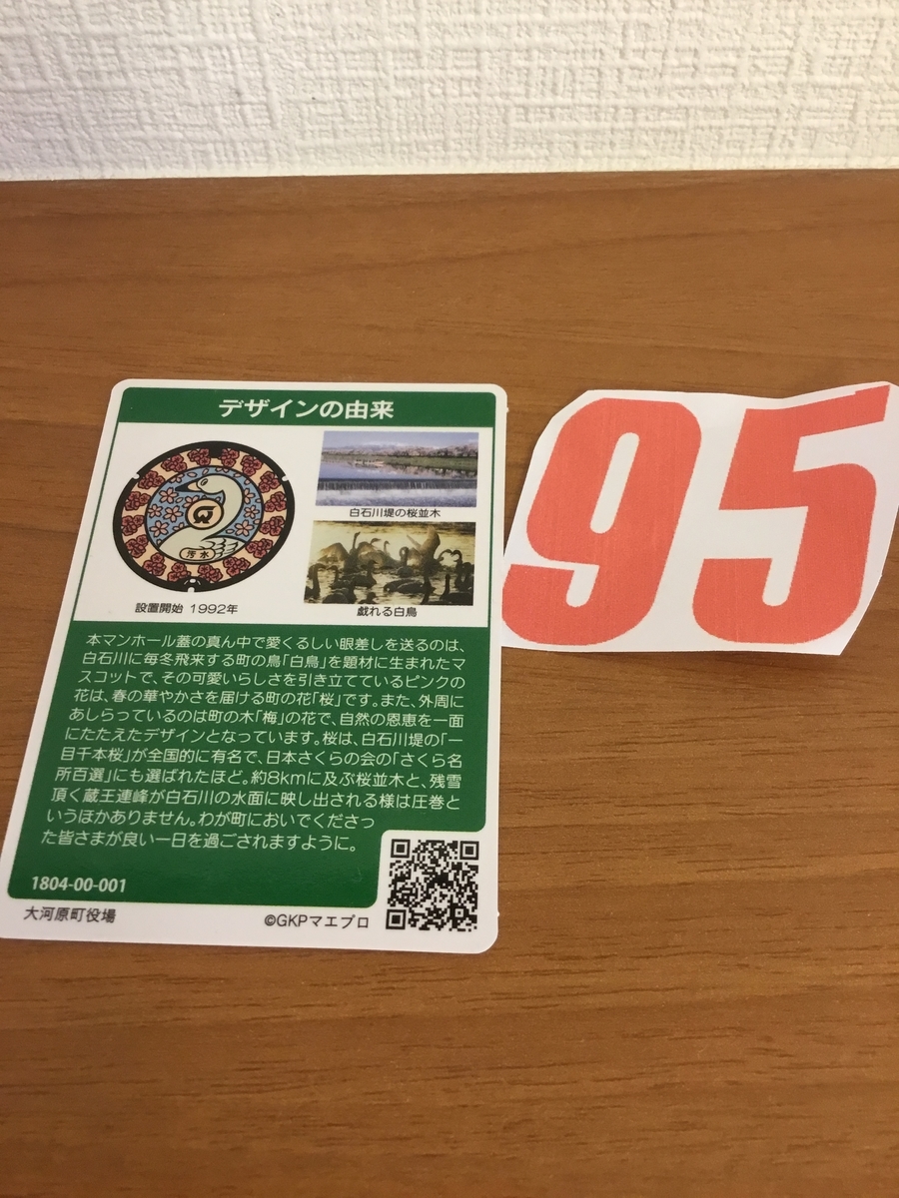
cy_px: 599
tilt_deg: -60.0
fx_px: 1073
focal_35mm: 31
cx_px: 450
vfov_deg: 58.4
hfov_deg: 45.4
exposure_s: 1/33
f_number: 2.4
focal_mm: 3.3
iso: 100
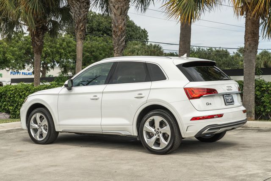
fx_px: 446
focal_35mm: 59
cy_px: 90
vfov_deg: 22.9
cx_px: 136
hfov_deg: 33.8
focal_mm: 51
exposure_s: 1/100
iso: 200
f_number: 8
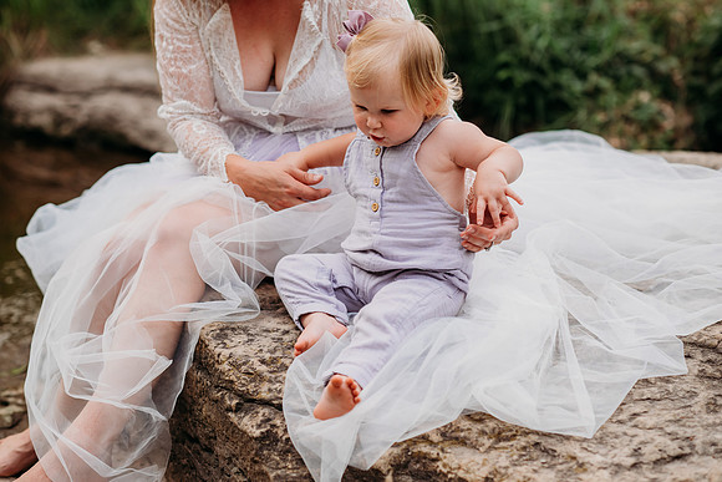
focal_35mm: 85
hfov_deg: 23.9
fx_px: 1705
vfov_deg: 16.1
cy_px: 241
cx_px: 361
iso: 500
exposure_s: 1/1600
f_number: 2.8
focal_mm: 85
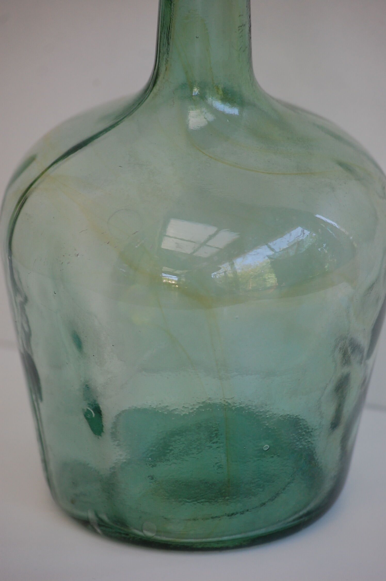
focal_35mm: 202
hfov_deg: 6.8
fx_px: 3269
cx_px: 193
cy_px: 290
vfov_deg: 10.2
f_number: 4.5
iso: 400
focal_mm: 135
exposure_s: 1/160
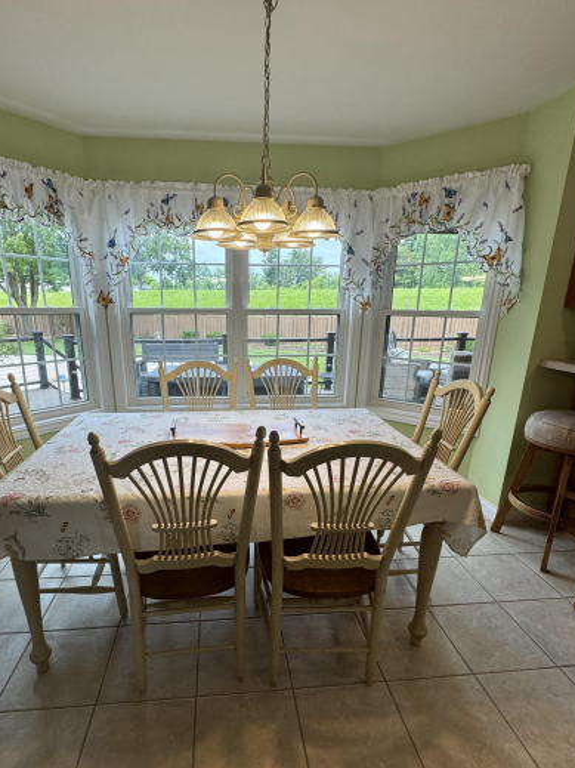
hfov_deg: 71.3
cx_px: 251
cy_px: 422
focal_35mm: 18
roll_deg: -0.1
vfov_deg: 87.5
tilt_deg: -16.2
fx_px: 399
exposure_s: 1/120
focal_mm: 2.22
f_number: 2.2
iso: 40
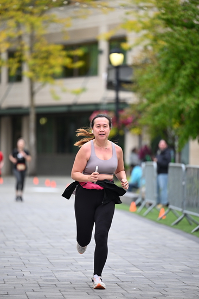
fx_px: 1657
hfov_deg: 6.9
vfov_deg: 10.3
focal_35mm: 200
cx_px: 100
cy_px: 150
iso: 640
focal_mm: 200
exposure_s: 1/1600
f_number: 2.8
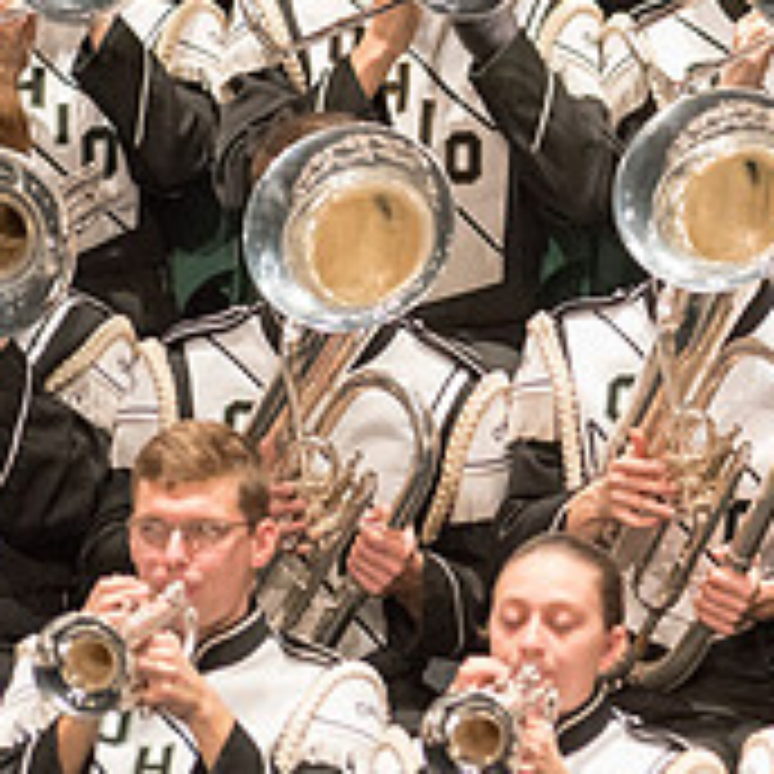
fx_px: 21730
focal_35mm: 859
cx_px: 1206
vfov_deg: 2.0
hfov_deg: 2.0
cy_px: 182
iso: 4000
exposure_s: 1/500
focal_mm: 300
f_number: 2.8
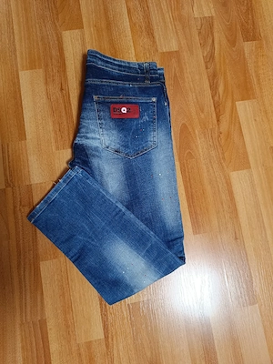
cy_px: 182
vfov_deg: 71.6
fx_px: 252
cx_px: 136
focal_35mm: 24
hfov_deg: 56.8
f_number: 1.88
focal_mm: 5.59
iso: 518
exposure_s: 1/33.3
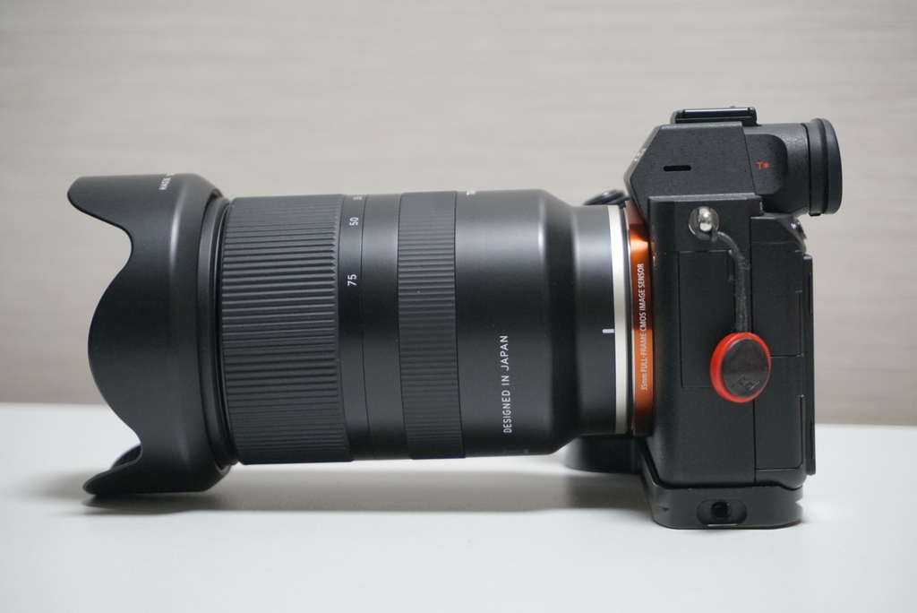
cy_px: 306
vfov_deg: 18.2
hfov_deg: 27.0
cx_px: 458
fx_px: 1911
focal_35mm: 75
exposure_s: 1/80
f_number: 5.6
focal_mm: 50
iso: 2500
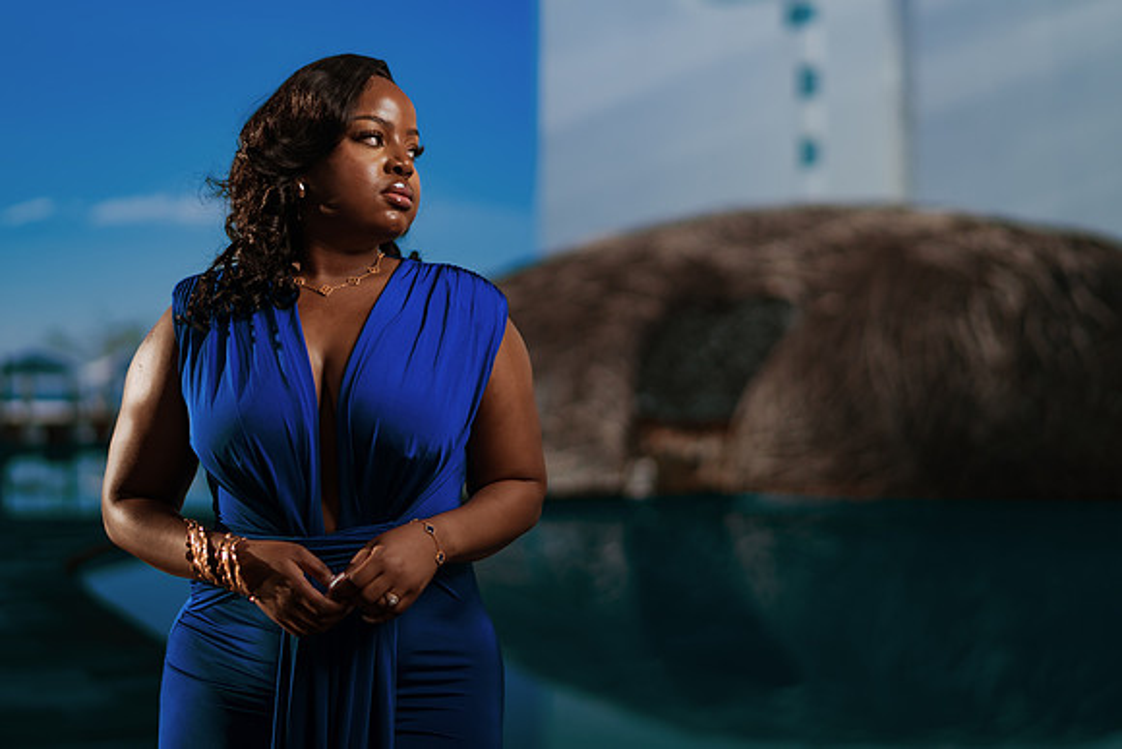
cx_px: 561
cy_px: 374
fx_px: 1808
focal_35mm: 58
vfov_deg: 23.4
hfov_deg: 34.5
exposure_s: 1/8000
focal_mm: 58
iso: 100
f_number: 1.8
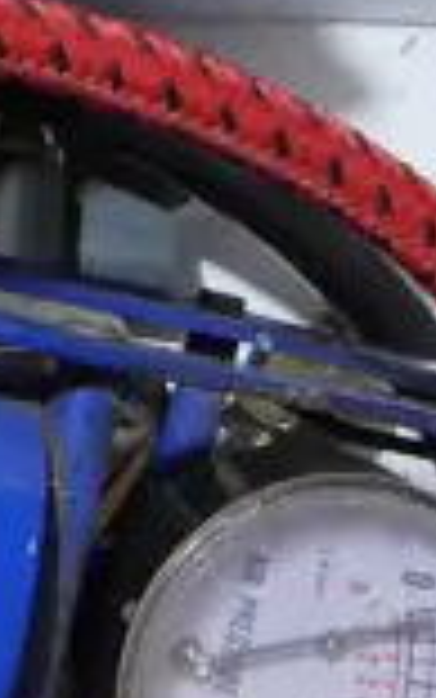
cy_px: -788
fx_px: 4521
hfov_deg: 5.4
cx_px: -461
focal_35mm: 238
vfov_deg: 8.3
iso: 250
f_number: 4
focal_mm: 17
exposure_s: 1/60
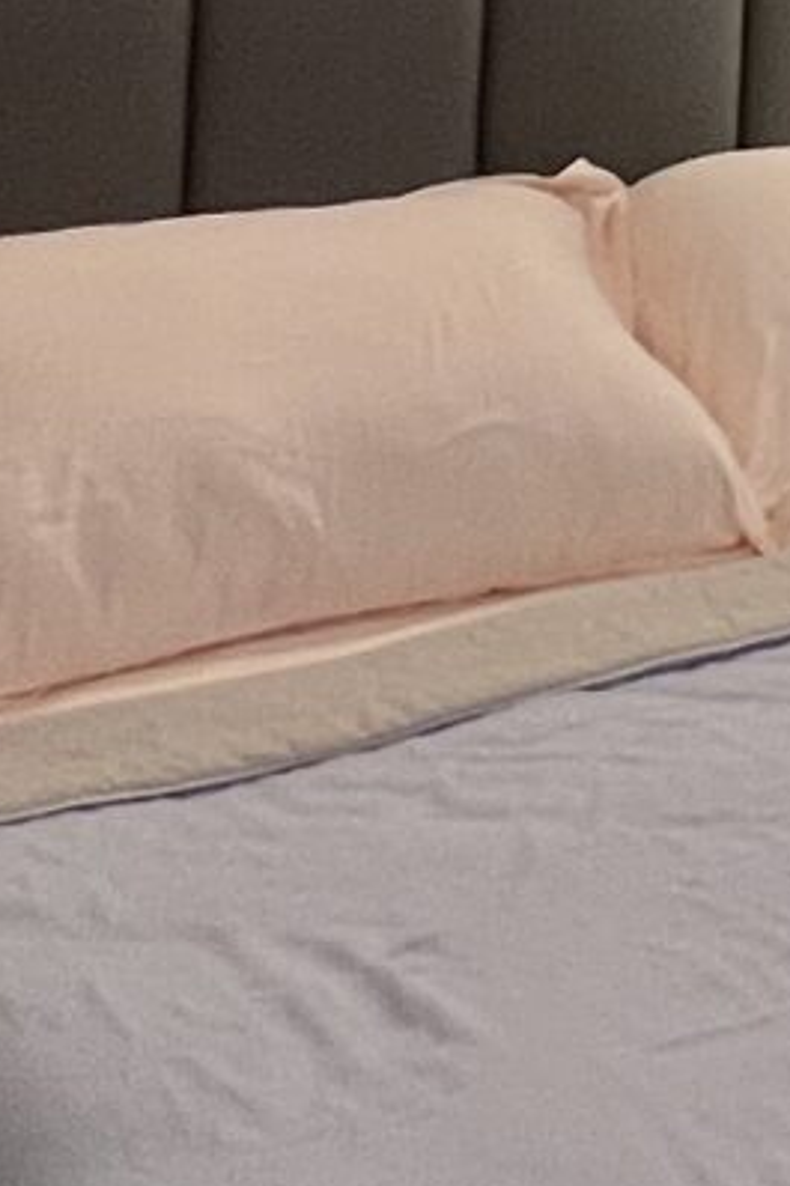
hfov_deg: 14.2
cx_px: 1336
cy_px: -632
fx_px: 2866
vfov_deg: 20.0
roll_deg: -1.9
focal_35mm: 87
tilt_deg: +4.0
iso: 250
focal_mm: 1.57
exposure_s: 1/50
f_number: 1.8
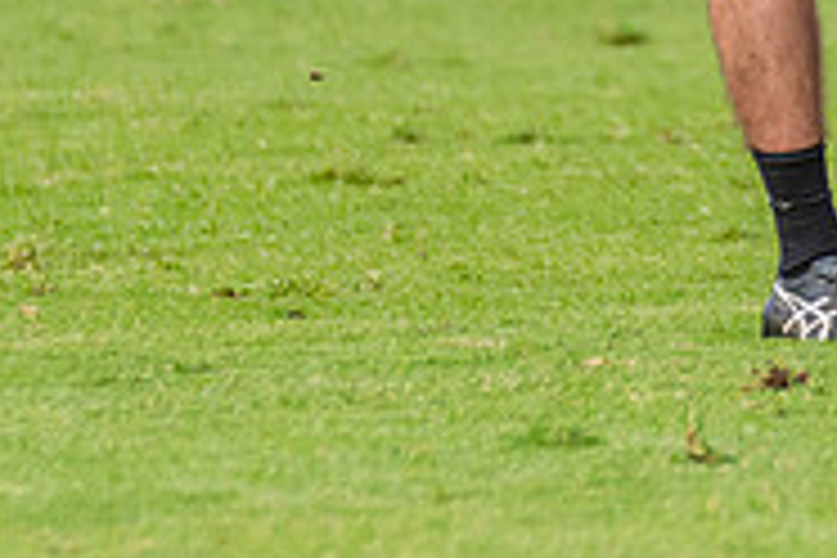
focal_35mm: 1615
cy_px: -514
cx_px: 842
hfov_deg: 1.3
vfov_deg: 0.9
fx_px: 37546
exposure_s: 1/1600
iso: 800
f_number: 5.6
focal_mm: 360
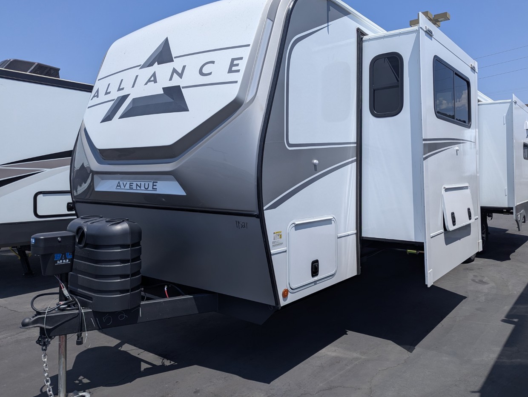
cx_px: 290
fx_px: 412
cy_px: 175
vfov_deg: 51.3
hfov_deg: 65.1
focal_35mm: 27
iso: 51
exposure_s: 1/3333
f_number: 1.85
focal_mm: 6.81
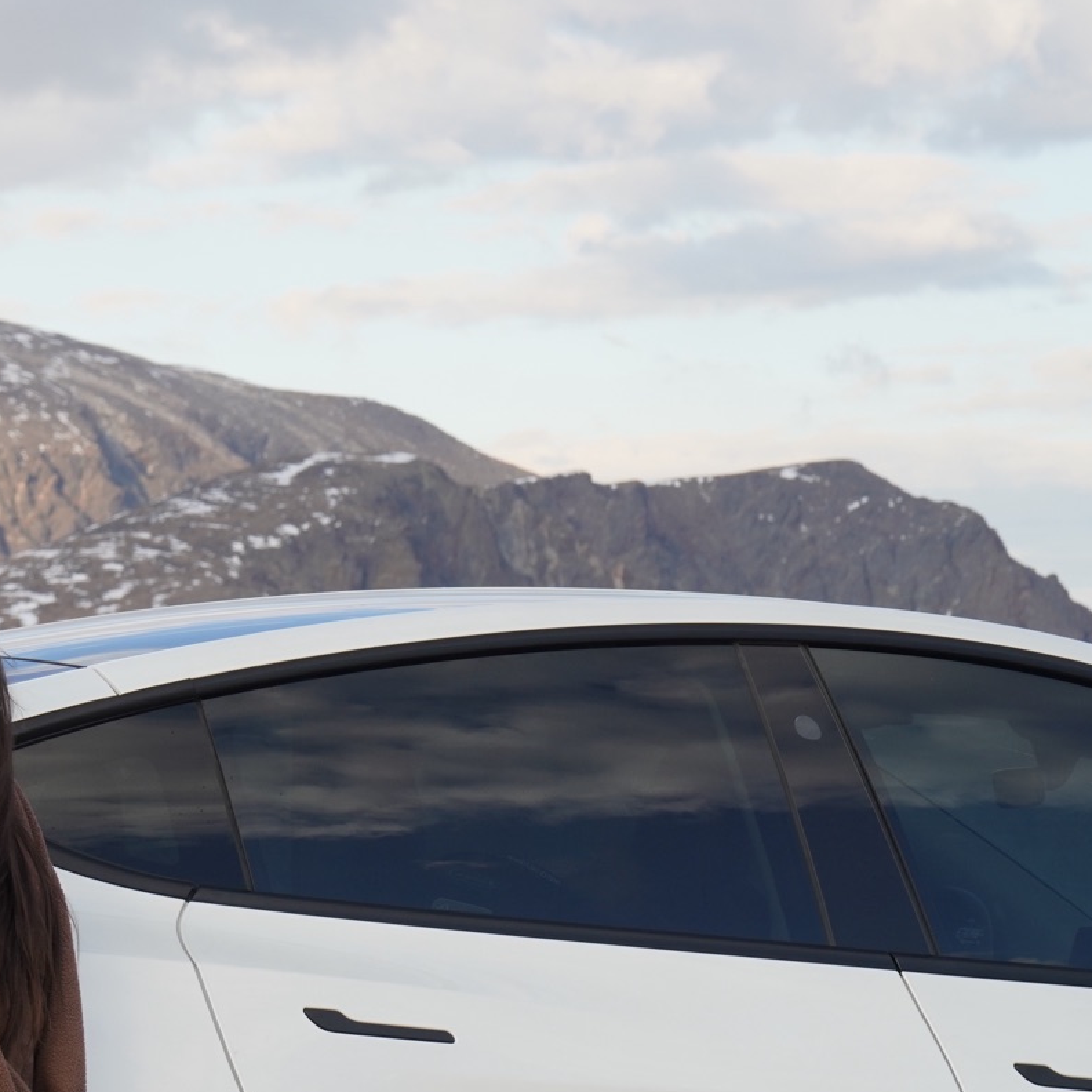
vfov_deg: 7.4
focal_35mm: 237
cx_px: -492
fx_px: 8459
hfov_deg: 7.3
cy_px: 849
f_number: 10
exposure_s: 1/100
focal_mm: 92
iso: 200
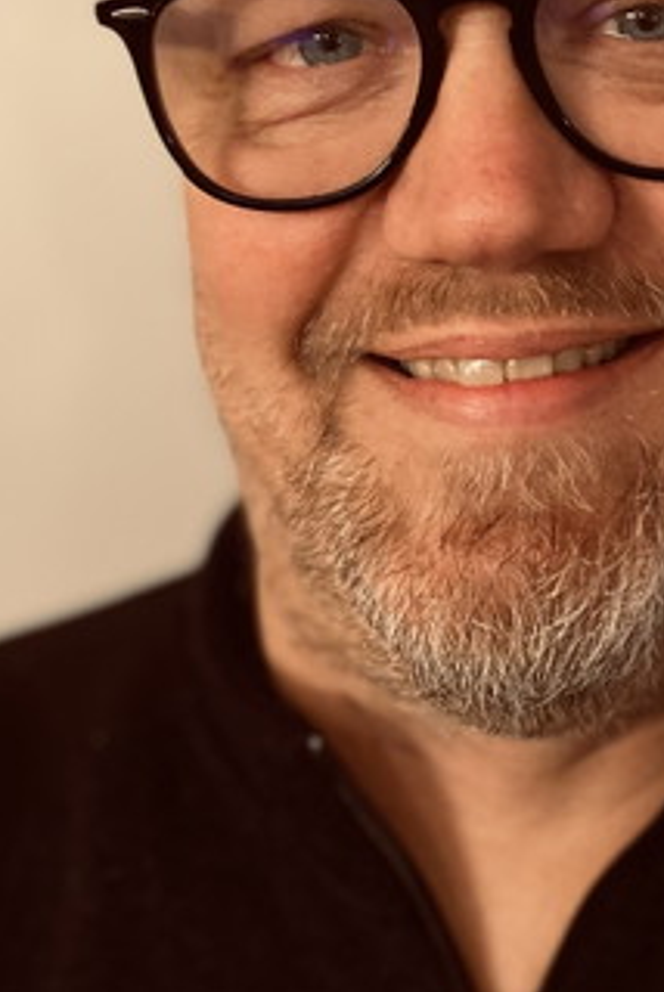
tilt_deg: -4.5
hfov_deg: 24.9
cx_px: 487
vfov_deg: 36.3
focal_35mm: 54
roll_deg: -0.8
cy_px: 291
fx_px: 1491
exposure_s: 1/30
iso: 640
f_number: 1.8
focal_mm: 4.25
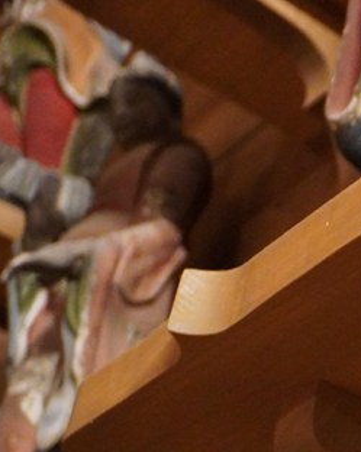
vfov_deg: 17.1
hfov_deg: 12.3
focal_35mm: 111
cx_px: 718
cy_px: 402
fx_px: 1485
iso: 6400
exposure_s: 1/30
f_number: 4.5
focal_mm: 24
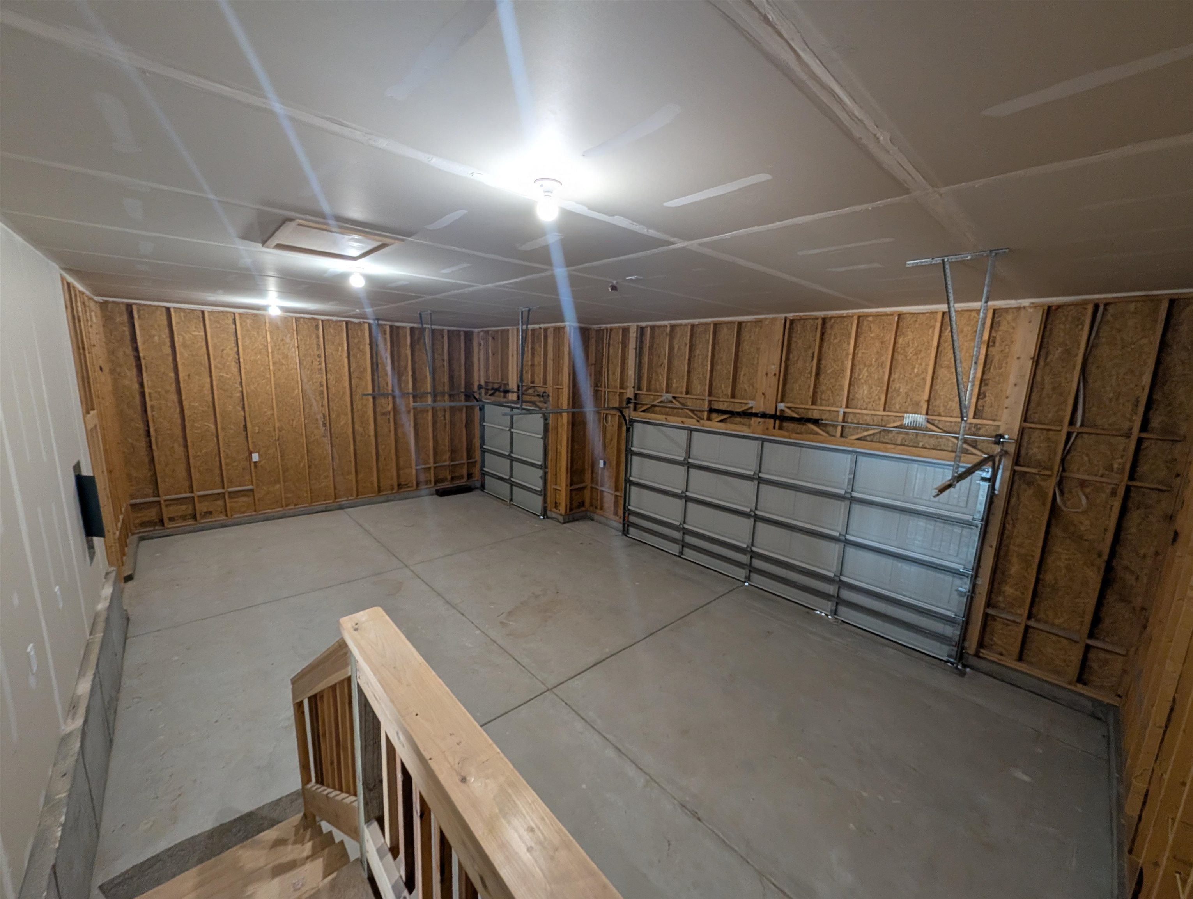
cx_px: 596
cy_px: 450
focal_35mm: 12
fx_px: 414
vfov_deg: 94.6
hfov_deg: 110.5
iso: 117
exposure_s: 1/30
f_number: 1.7
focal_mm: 2.02
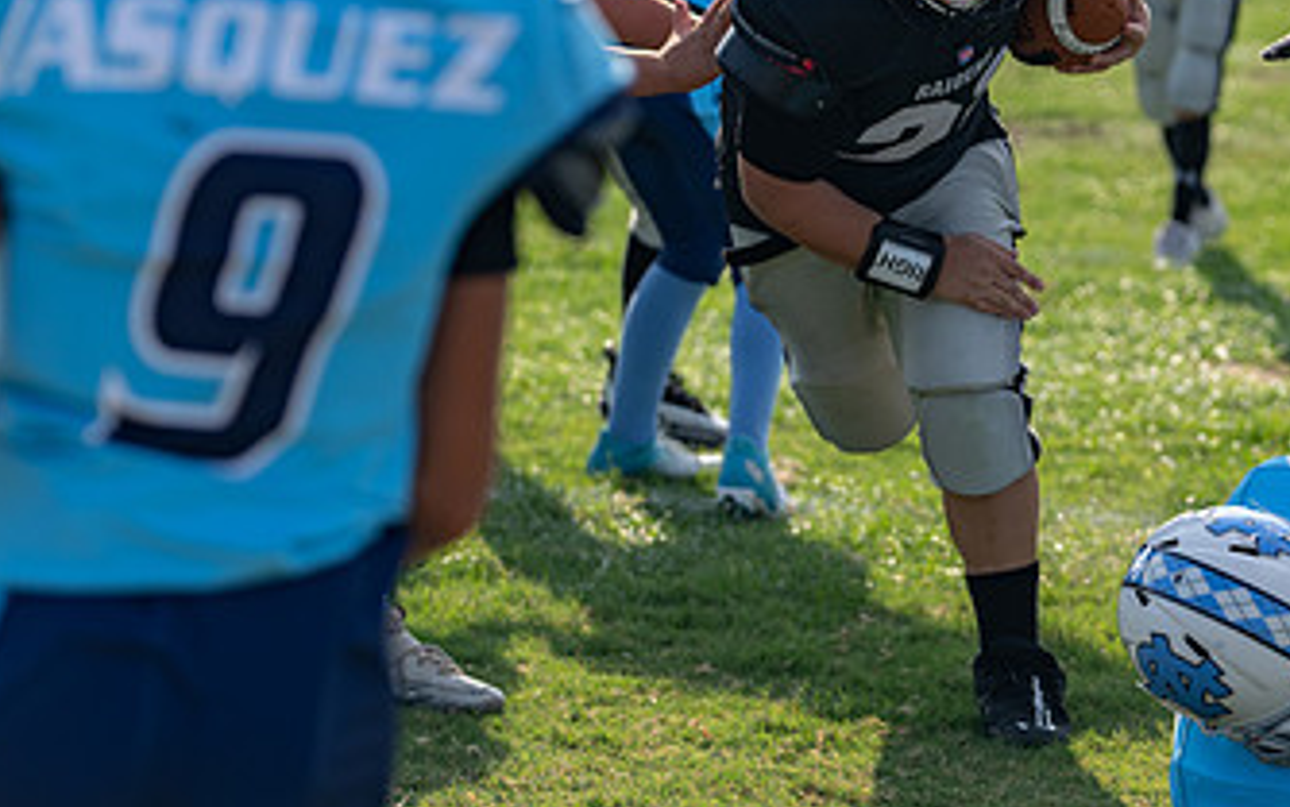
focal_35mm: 175
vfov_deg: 7.5
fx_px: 6154
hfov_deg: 11.9
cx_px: 1004
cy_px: 288
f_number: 3.5
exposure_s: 1/1000
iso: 100
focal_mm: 99
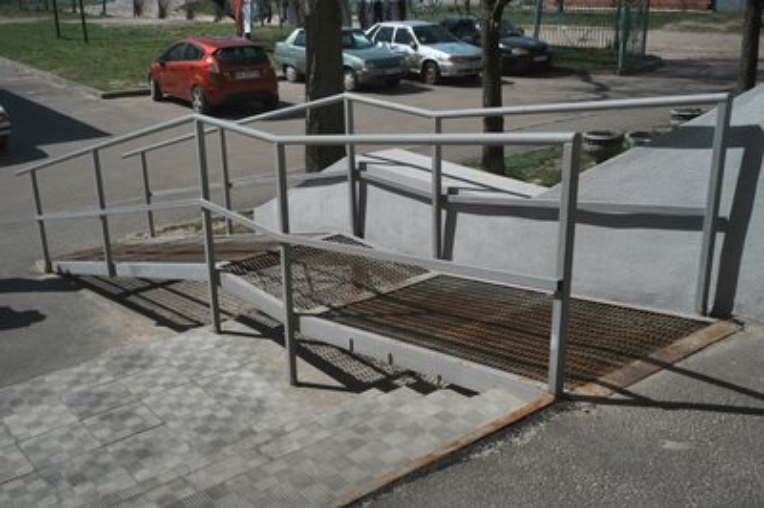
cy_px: 254
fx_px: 806
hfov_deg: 50.7
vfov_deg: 35.0
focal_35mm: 38
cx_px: 382
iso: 50
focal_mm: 38
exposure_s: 1/1667
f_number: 6.3
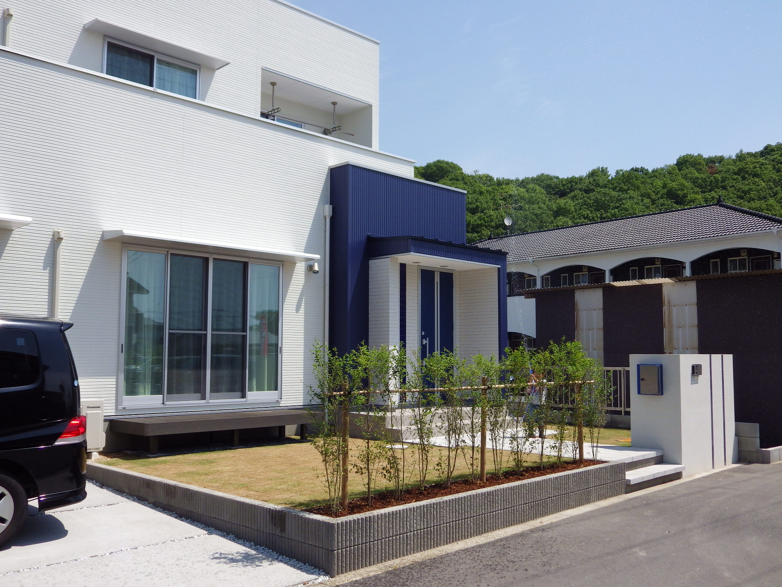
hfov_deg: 54.0
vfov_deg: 41.8
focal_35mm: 34
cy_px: 294
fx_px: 768
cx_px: 391
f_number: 3.4
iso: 100
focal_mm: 6.2
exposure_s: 1/1250
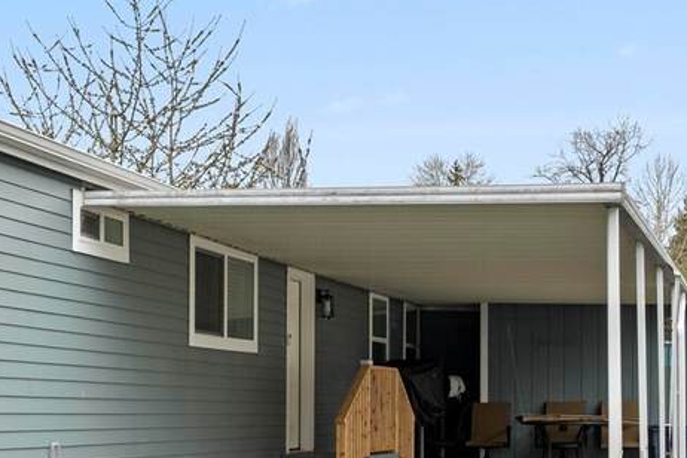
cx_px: -172
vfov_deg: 21.5
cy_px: 359
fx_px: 1190
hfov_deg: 27.6
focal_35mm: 62
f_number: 8
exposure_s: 1/40
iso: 200
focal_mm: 22.5
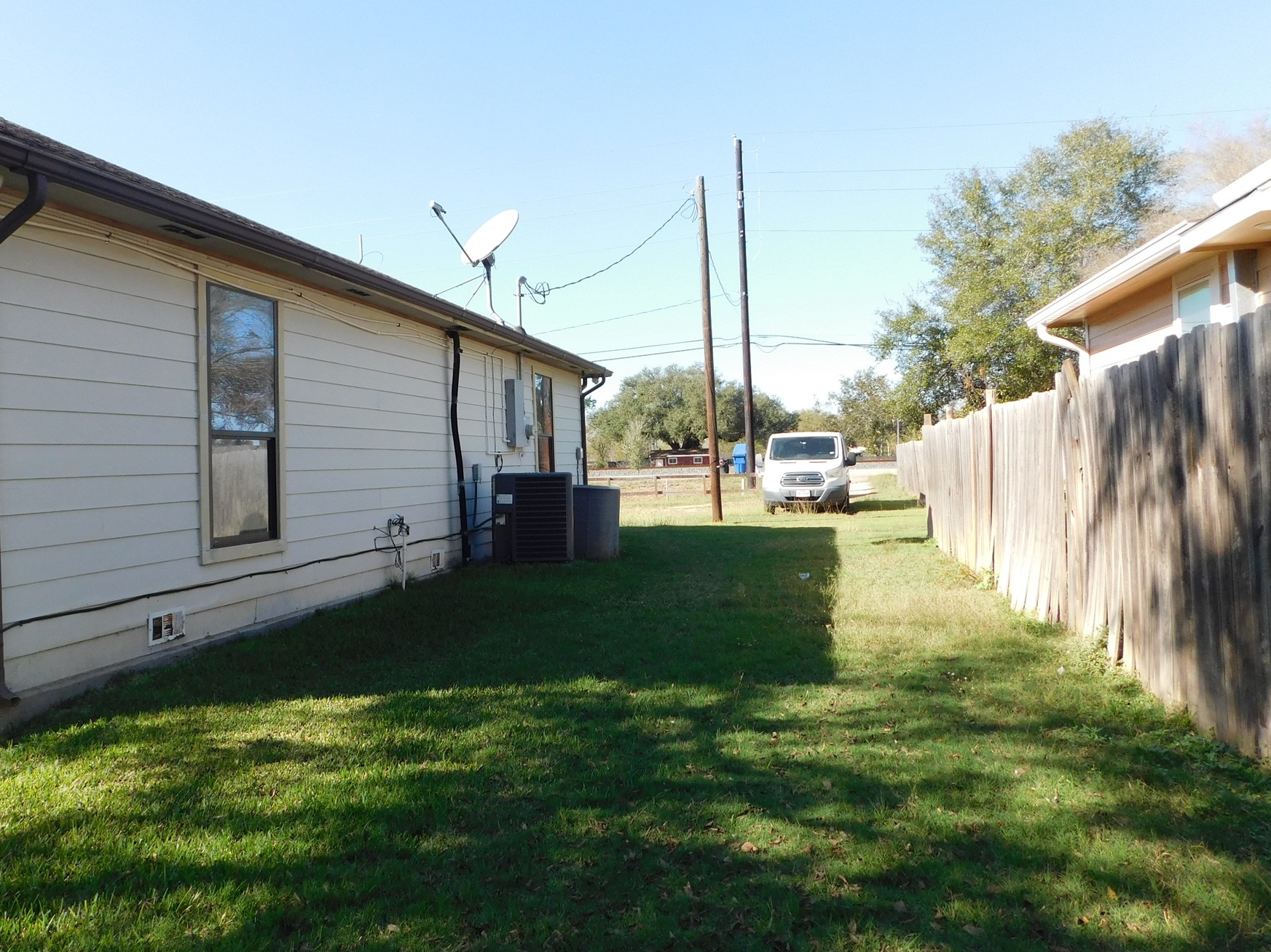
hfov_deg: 64.9
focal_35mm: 27
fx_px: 991
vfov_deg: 51.3
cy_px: 429
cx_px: 529
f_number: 3
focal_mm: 4
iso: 125
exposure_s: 1/640
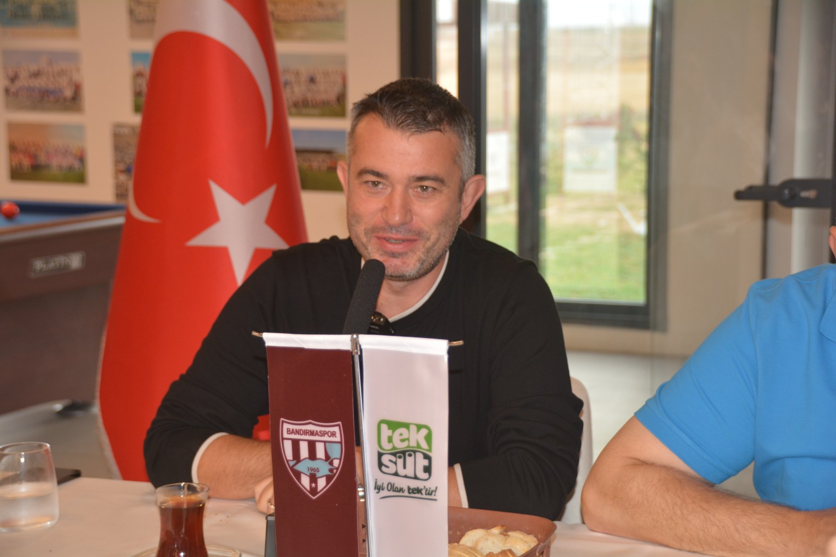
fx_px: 1812
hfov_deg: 26.0
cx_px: 418
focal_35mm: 78
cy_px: 278
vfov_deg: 17.5
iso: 400
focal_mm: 52
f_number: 4.8
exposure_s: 1/100
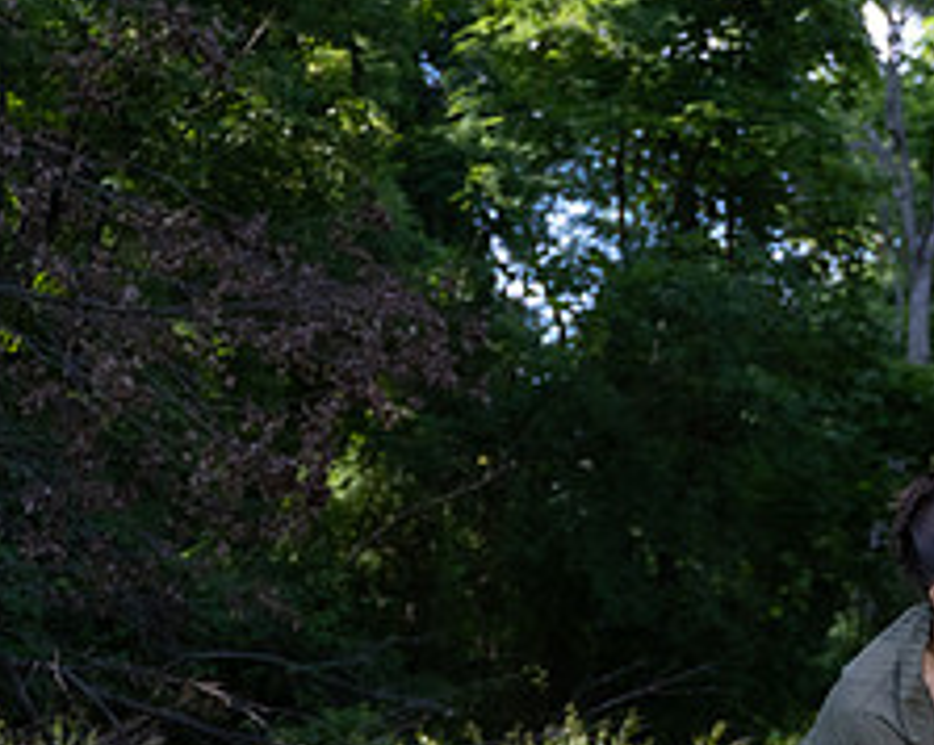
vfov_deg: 11.3
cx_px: 1066
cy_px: 1049
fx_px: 3646
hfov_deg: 14.2
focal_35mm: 132
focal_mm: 39
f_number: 2.8
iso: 400
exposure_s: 1/1250
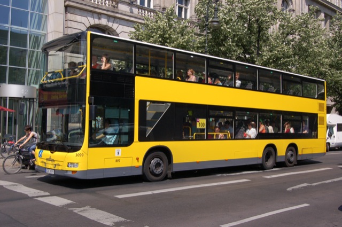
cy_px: 114
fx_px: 370
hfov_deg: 49.6
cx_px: 171
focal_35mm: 39
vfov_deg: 34.1
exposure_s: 1/500
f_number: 11
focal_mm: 26
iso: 400
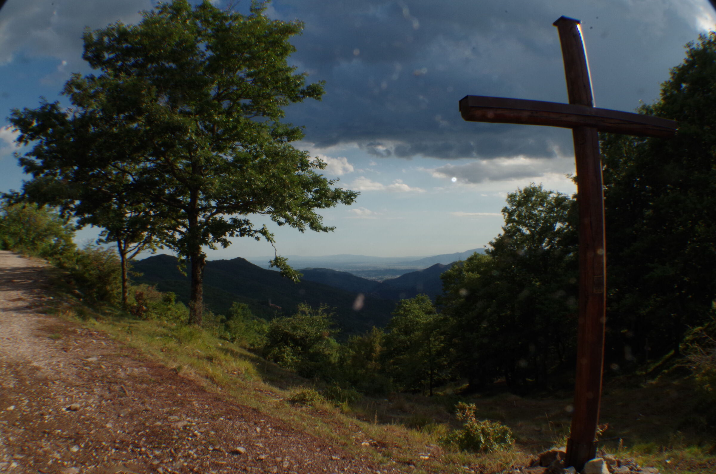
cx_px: 358
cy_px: 237
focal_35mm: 34
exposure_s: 1/80
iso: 400
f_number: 29
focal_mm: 23.13
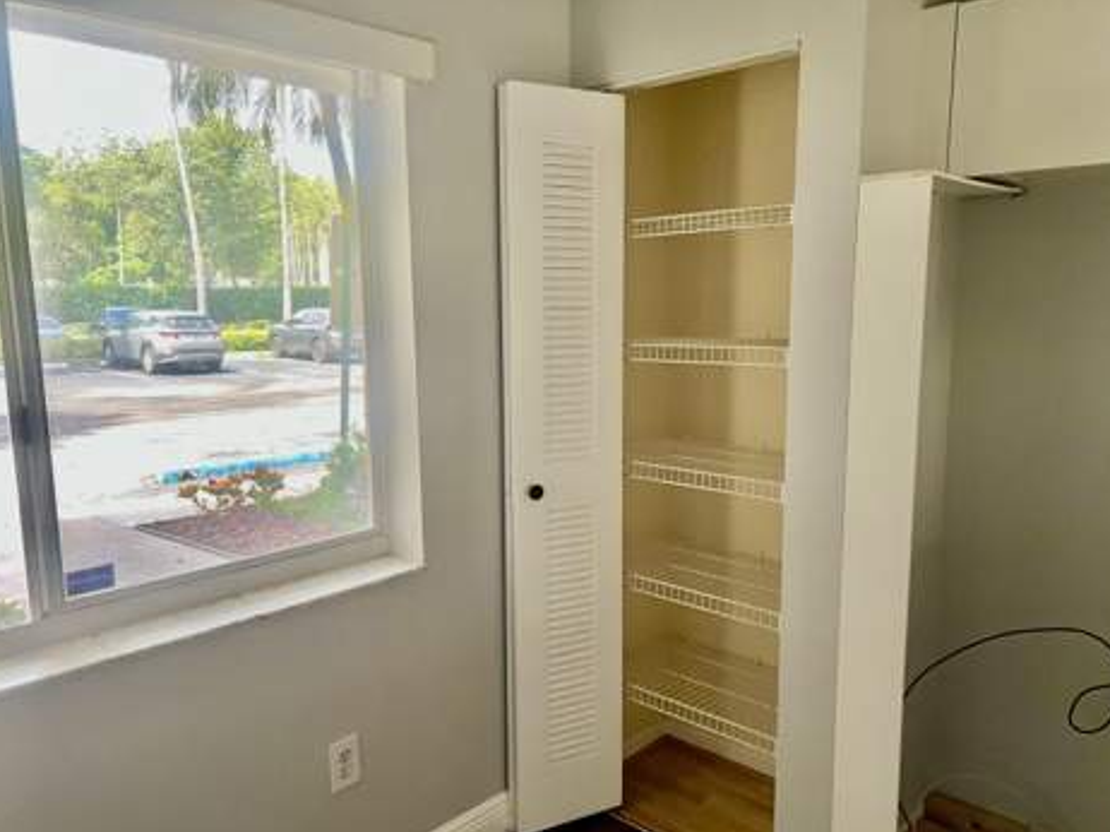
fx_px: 865
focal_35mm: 27
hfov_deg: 65.3
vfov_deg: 51.3
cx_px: 562
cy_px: 424
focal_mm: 5.7
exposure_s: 1/81
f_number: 1.5
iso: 125
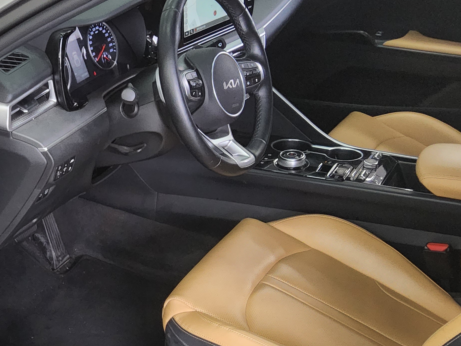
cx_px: 48
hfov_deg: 32.7
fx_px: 746
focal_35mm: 56
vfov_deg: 25.9
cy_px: 236
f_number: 2
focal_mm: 3.08
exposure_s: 1/120
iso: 320
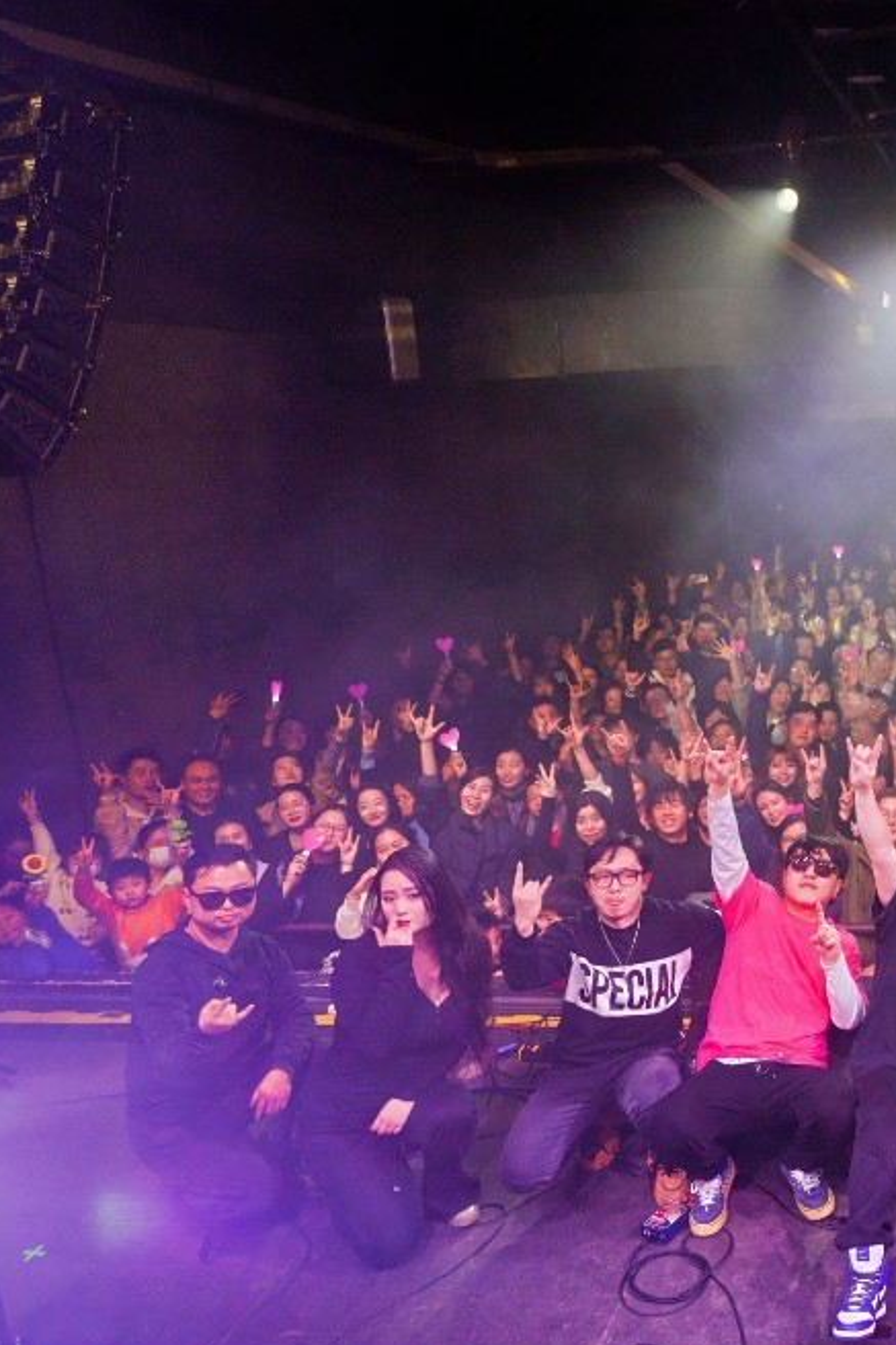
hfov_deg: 36.4
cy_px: 679
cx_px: 910
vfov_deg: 58.3
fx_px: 1207
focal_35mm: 32
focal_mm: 21.2
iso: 1000
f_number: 4.5
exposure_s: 1/640
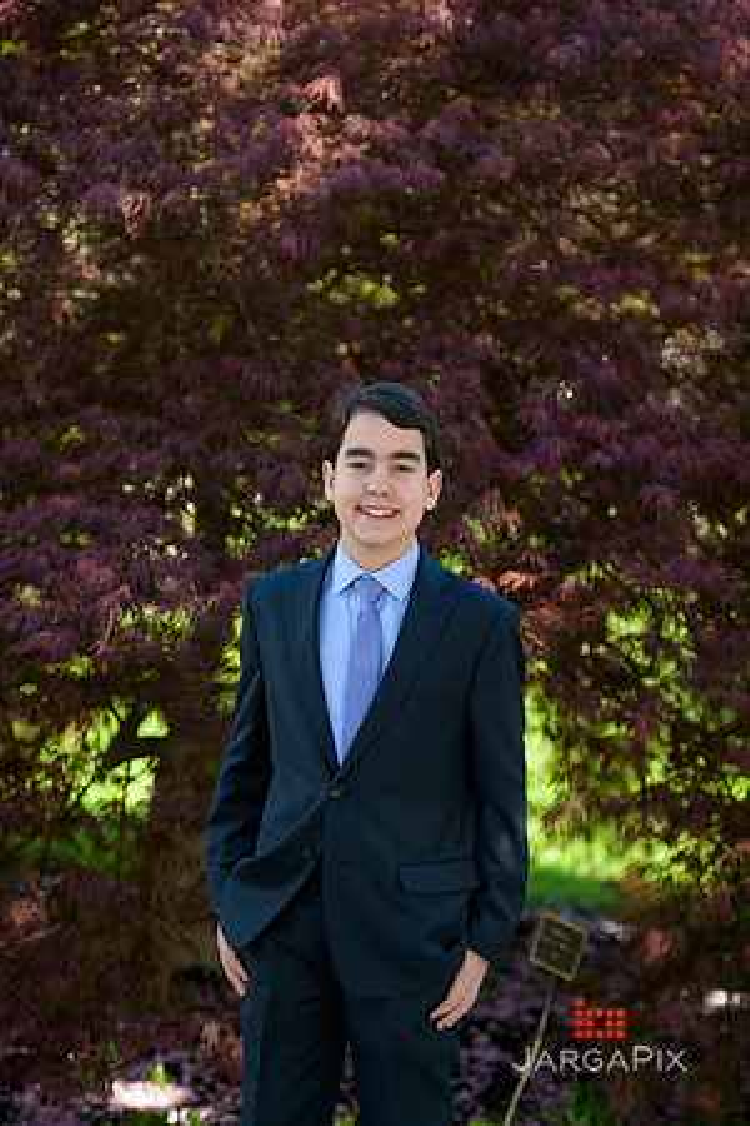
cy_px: 563
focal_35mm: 100
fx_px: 3125
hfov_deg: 13.7
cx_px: 375
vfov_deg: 20.4
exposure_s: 1/1600
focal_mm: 100
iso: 400
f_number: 3.2
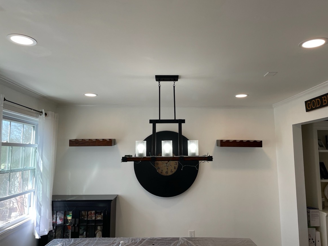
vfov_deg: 51.4
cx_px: 169
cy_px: 123
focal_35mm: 27
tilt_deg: +8.3
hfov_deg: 65.3
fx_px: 256
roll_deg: -0.1
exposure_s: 1/170
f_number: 1.6
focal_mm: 4.2
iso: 32
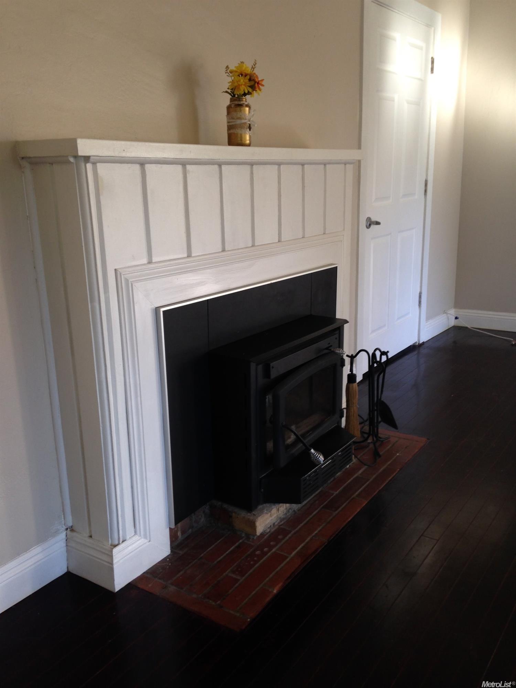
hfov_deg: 42.9
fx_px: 656
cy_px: 344
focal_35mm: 33
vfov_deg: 55.4
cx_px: 258
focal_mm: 4.12
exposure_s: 1/33
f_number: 2.4
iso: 50
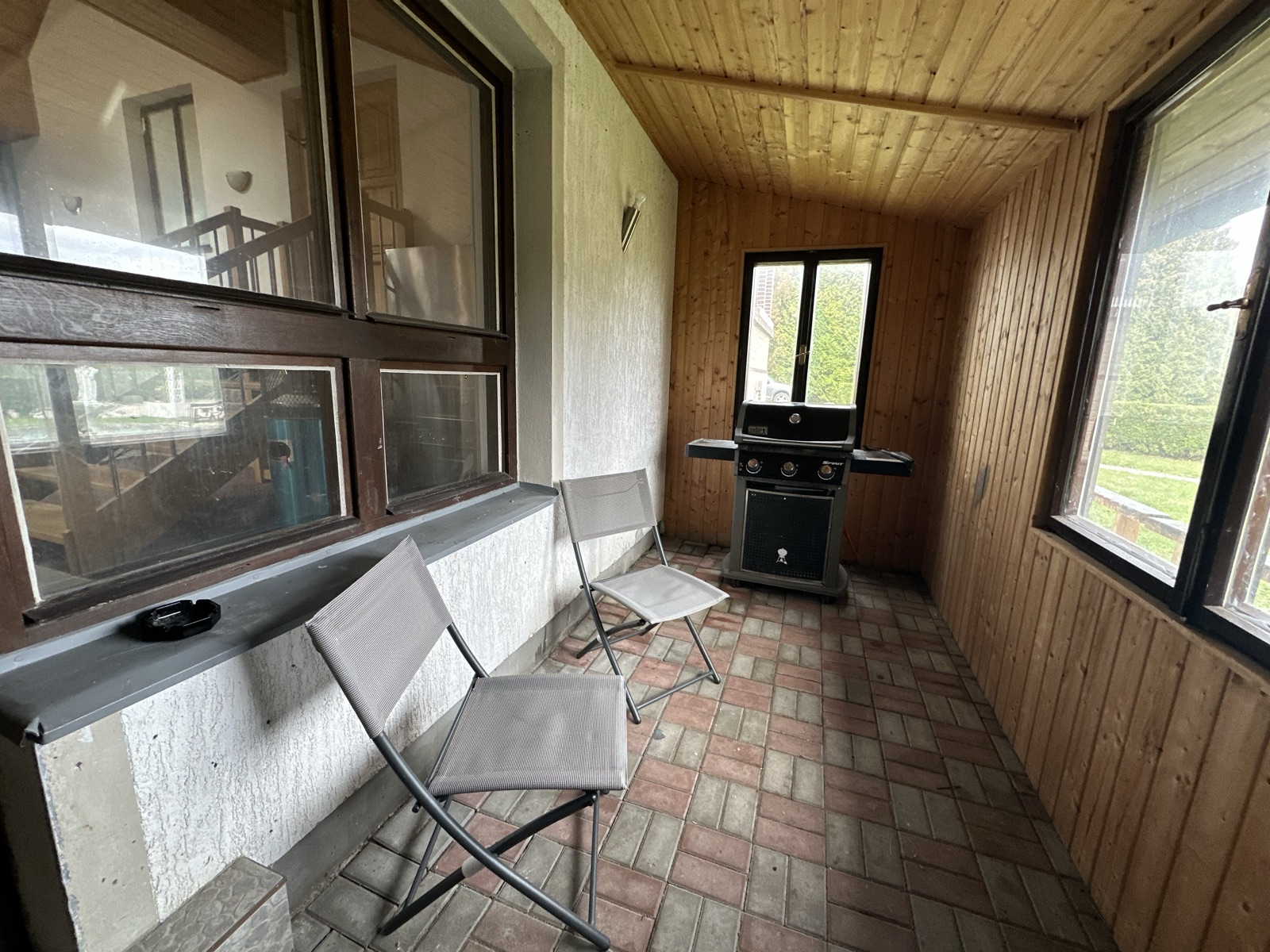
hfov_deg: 102.1
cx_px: 635
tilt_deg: -9.0
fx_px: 514
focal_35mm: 14
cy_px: 476
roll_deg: -2.3
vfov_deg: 85.7
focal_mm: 2.22
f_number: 2.2
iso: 200
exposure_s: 1/99
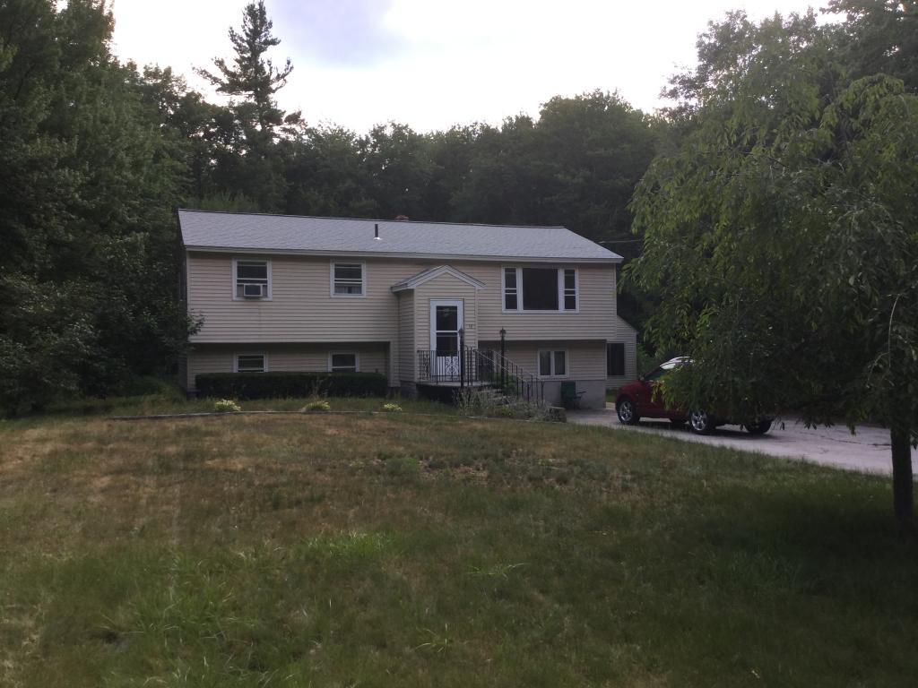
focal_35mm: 31
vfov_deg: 45.4
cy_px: 344
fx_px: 822
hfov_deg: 58.4
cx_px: 459
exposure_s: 1/299
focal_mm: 3.3
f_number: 2.4
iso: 25
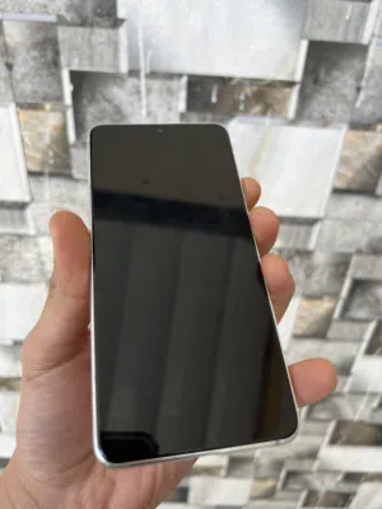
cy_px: 254
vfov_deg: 67.3
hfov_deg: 53.1
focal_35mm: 26
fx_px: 383
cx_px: 191
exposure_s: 1/130
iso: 32
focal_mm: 5.7
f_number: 1.5
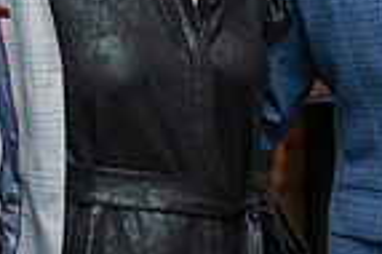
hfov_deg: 6.7
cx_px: 403
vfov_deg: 4.4
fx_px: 3254
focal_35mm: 307
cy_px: -103
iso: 1250
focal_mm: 58
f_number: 4
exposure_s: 1/125
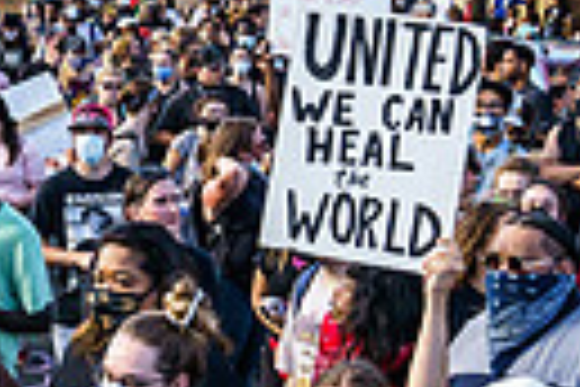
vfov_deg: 12.4
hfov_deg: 17.6
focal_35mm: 110
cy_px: 263
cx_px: -135
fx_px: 1772
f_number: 3.5
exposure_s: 1/2500
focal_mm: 24
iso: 800
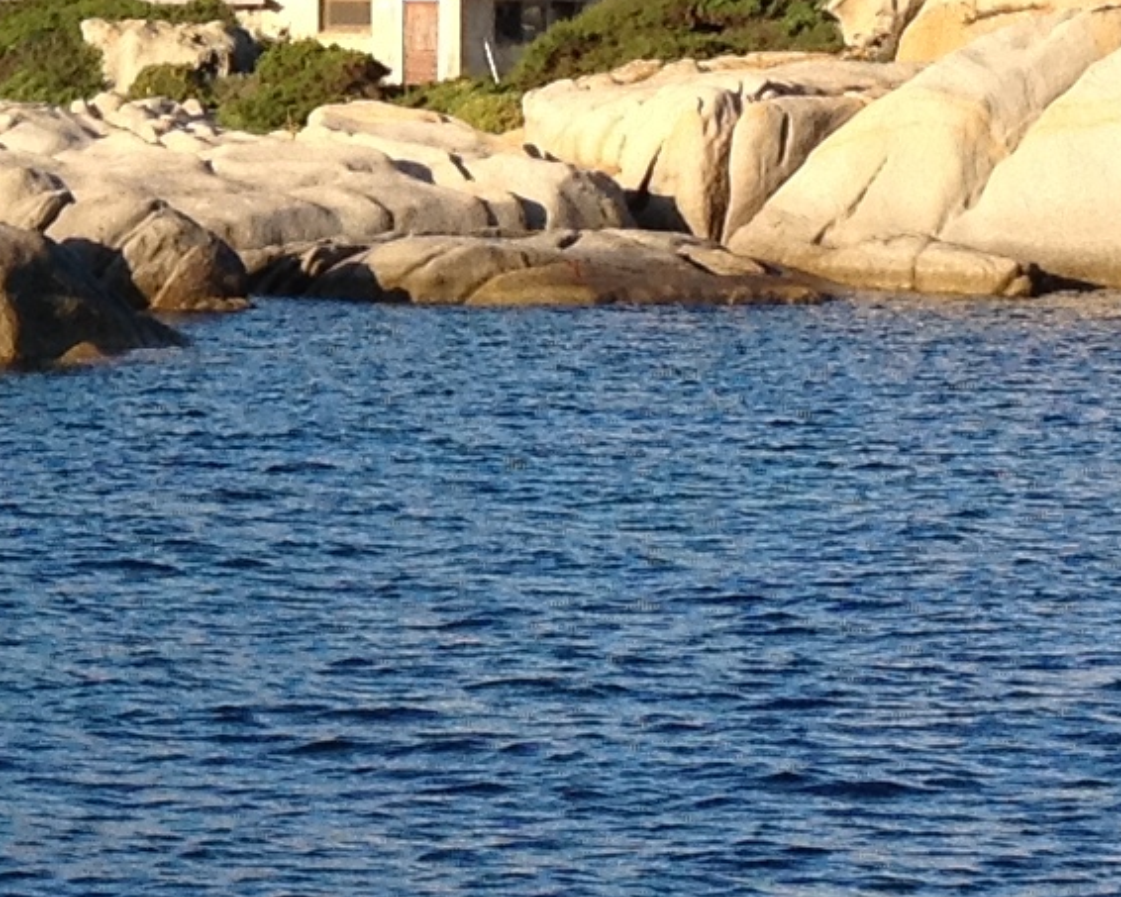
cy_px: -71
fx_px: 6537
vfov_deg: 7.8
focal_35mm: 197
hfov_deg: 9.5
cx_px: -566
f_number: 2.4
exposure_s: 1/1104
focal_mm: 4.28
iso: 64
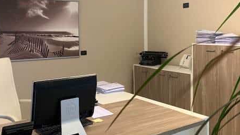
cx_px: 96
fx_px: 255
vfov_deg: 29.5
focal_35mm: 40
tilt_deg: -2.3
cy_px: 47
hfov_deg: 50.1
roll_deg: +0.5
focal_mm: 4.25
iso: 80
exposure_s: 1/50
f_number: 1.8
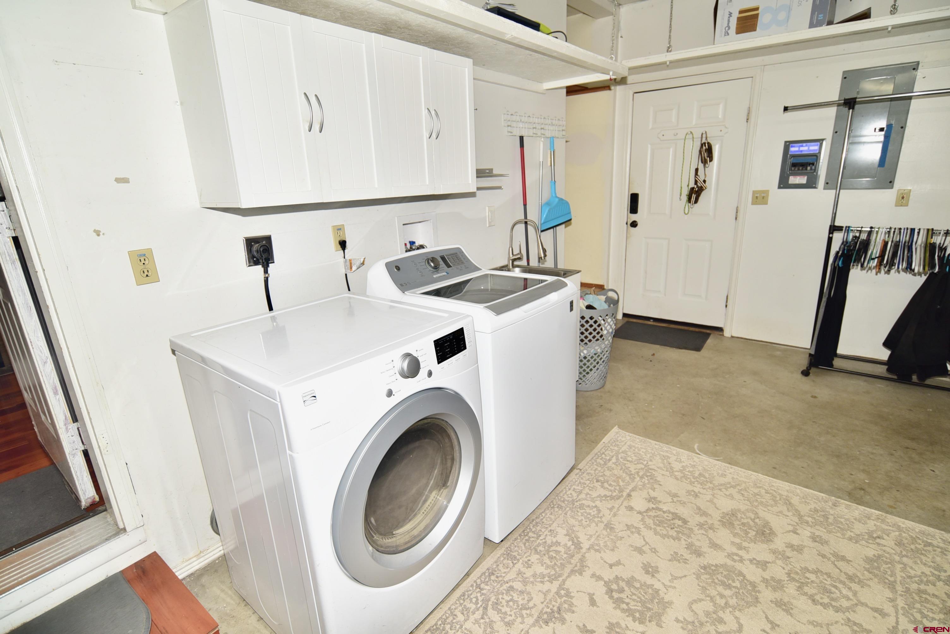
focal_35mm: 18
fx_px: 475
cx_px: 475
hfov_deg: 90.0
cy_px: 317
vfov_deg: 67.4
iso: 400
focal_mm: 18
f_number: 3.5
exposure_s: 1/100
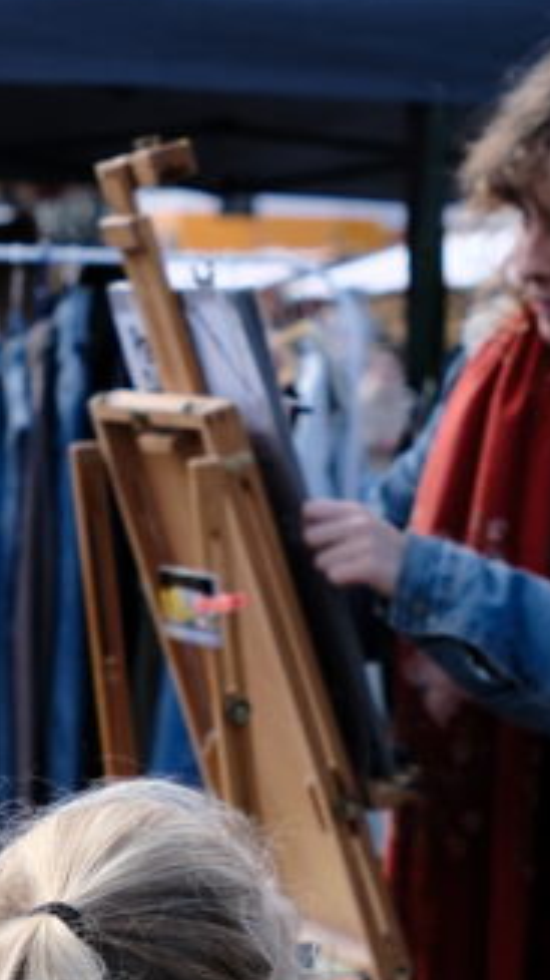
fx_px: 4362
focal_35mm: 168
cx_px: -47
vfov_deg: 12.7
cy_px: 824
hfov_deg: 7.2
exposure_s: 1/1300
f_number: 2.8
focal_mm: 34
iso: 320
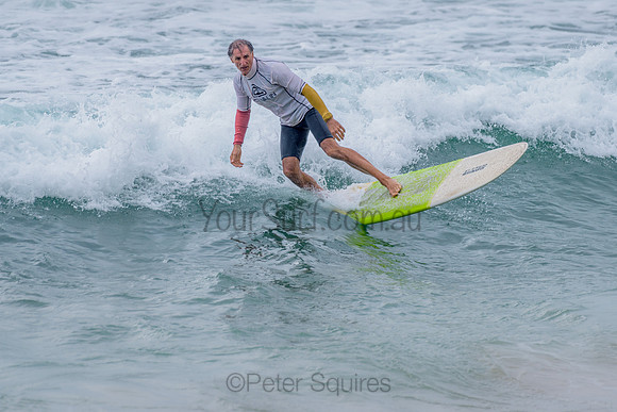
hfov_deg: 3.4
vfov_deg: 2.2
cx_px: 331
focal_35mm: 613
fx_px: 10509
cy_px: 159
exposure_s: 1/2000
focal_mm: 500
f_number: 5.6
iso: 400
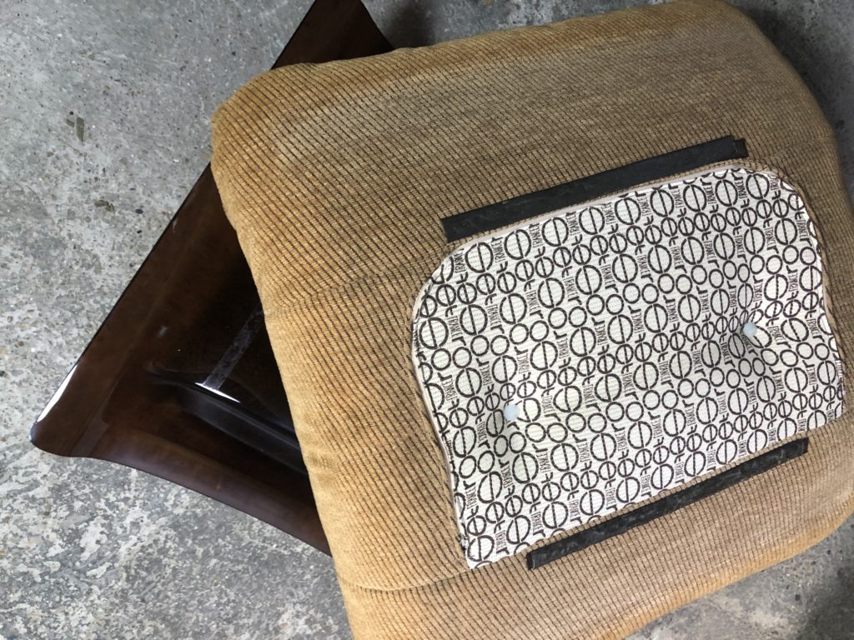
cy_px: 320
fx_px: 691
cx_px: 427
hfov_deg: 63.4
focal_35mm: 28
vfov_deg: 49.7
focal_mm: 4
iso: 64
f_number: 1.8
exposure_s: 1/17
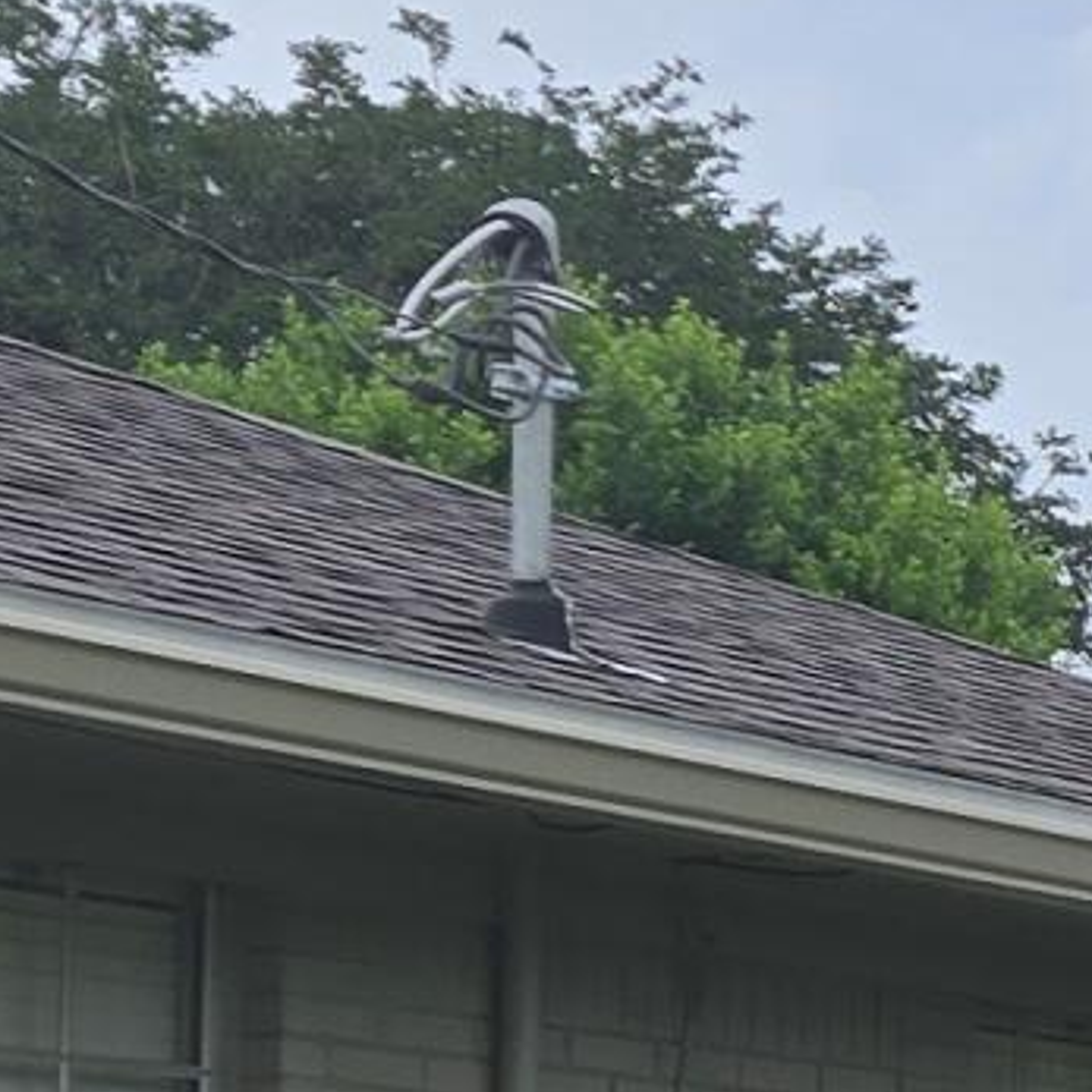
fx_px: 6282
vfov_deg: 9.7
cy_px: 1485
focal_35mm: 176
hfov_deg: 8.5
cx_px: 3194
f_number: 1.8
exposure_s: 1/461
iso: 25
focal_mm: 5.4
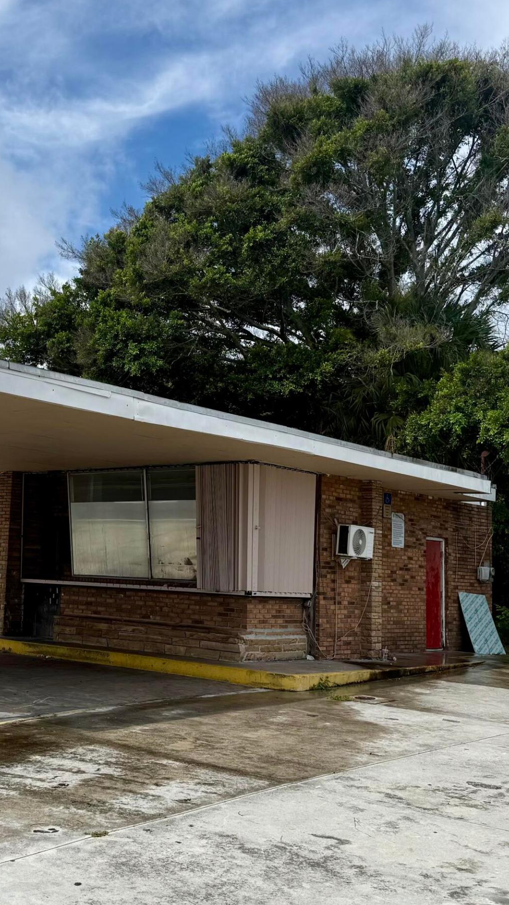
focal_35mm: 42
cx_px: 92
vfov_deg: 48.4
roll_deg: -2.1
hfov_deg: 27.7
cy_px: 449
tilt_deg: +7.1
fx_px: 1007
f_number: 1.78
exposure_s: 1/6173
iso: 80
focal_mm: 6.76
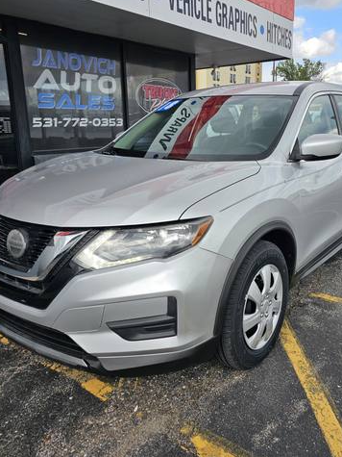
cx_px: 208
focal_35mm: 31
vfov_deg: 58.4
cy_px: 228
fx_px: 409
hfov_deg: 45.1
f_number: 1.7
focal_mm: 6.3
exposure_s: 1/318
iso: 10
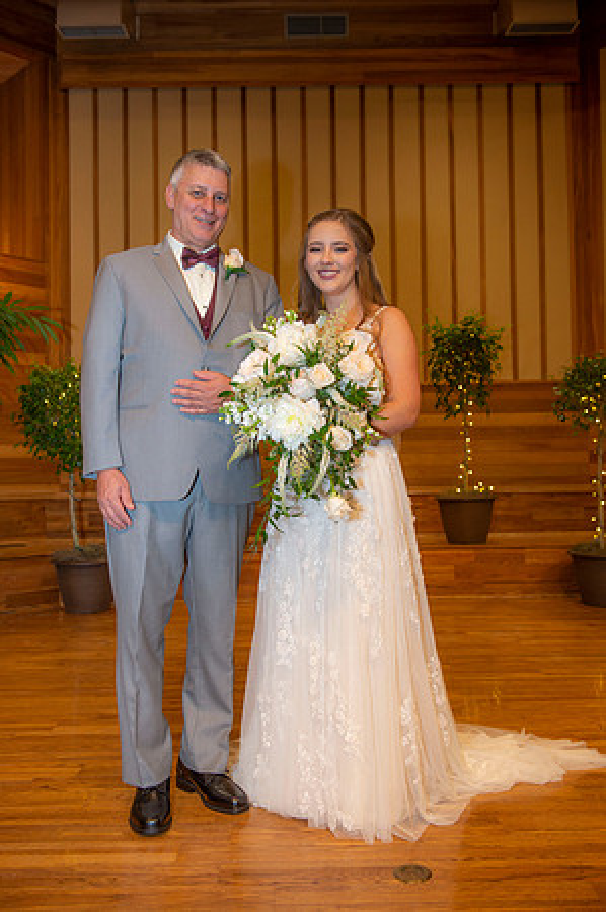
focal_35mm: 34
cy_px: 456
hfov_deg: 38.8
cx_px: 303
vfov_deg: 55.8
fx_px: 860
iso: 640
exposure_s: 1/125
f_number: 4
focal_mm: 34
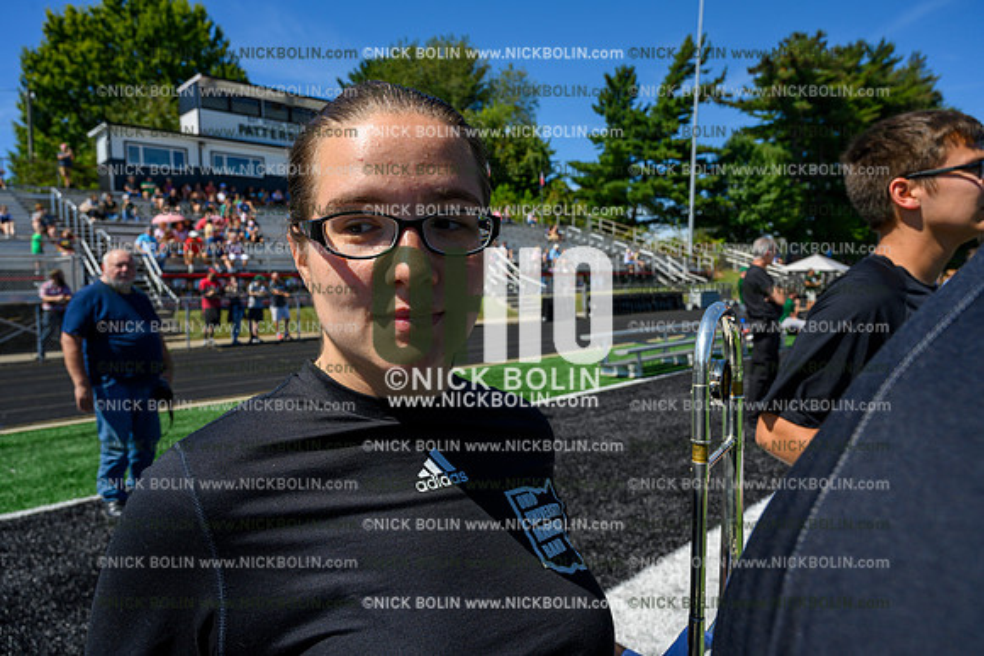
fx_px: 656
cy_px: 328
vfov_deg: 53.2
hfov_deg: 73.7
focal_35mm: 24
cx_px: 492
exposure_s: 1/400
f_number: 8
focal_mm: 24
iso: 160
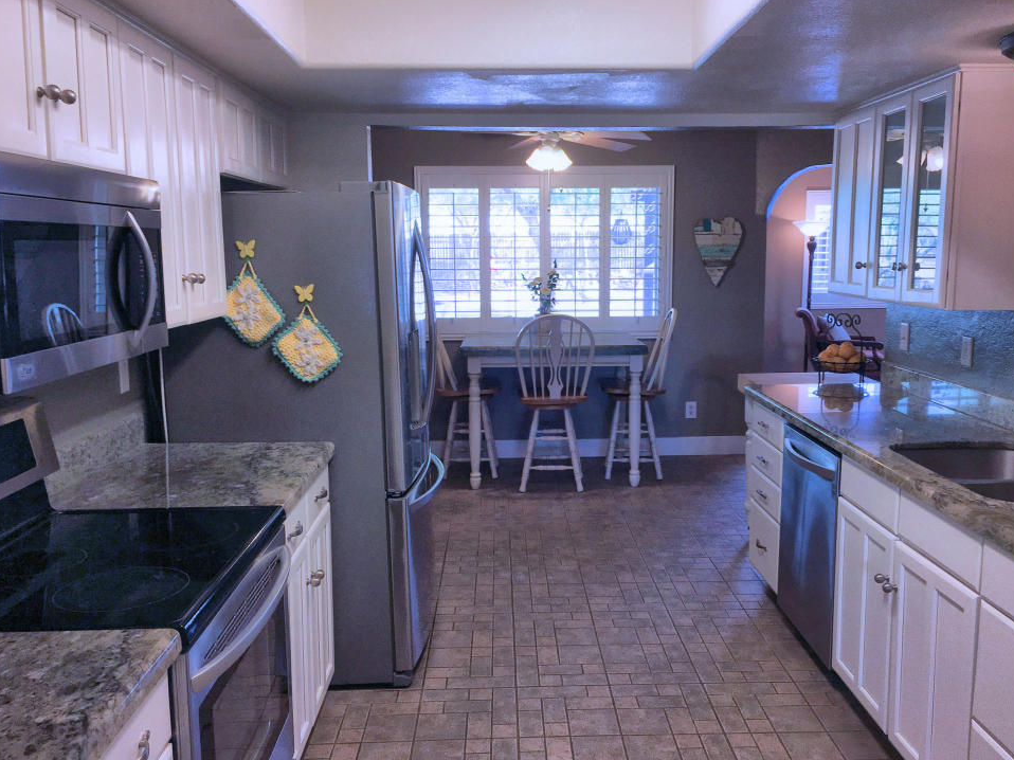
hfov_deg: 58.3
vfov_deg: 45.4
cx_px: 538
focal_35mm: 31
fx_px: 908
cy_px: 387
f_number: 2.2
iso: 32
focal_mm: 4.15
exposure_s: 1/60
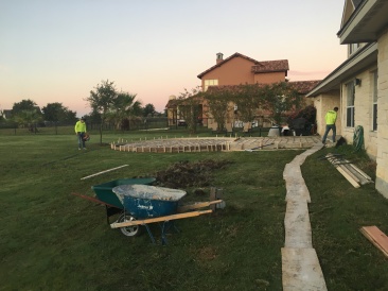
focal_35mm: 29
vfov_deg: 48.2
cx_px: 194
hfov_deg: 61.7
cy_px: 146
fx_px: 325
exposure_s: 1/40
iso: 32
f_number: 2.2
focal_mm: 4.15
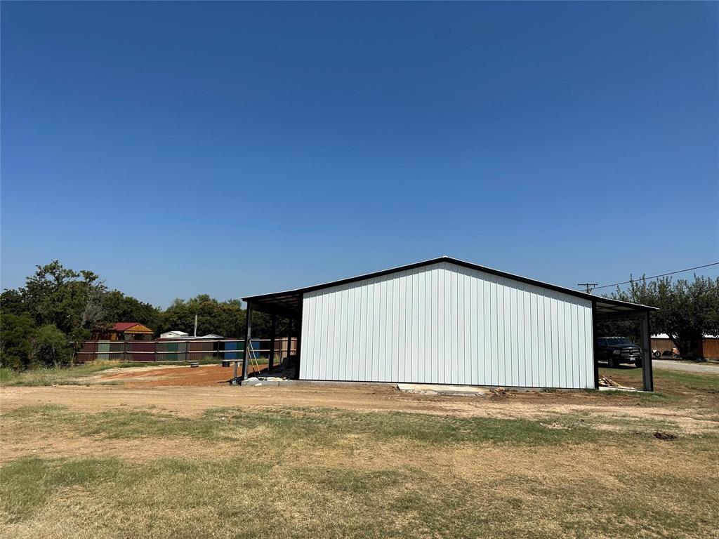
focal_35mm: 24
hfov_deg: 71.6
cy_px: 270
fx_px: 498
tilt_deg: +8.3
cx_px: 360
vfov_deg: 56.8
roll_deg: -2.4
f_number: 1.78
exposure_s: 1/8929
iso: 80
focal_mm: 6.86
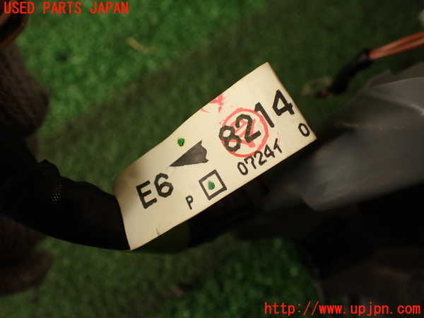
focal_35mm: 32
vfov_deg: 44.2
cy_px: 159
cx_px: 212
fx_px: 392
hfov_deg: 56.8
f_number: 2.4
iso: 100
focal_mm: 5.79
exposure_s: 1/60
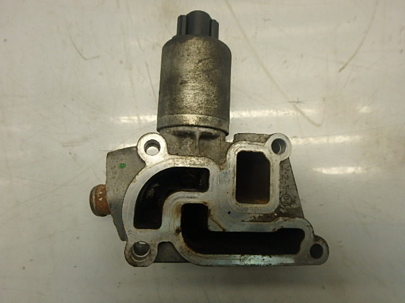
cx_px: 202
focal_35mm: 21
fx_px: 246
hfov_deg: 79.0
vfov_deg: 63.4
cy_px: 152
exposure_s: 1/60
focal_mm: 3.7
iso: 160
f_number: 3.5
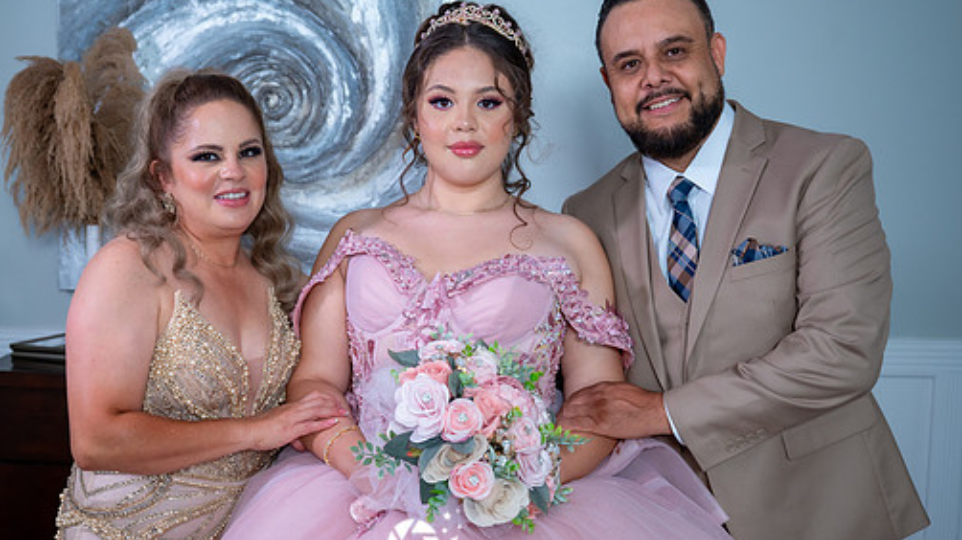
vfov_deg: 25.9
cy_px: 287
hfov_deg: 44.5
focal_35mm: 46
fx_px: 1173
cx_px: 416
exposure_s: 1/60
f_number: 4
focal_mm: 38
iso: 1250
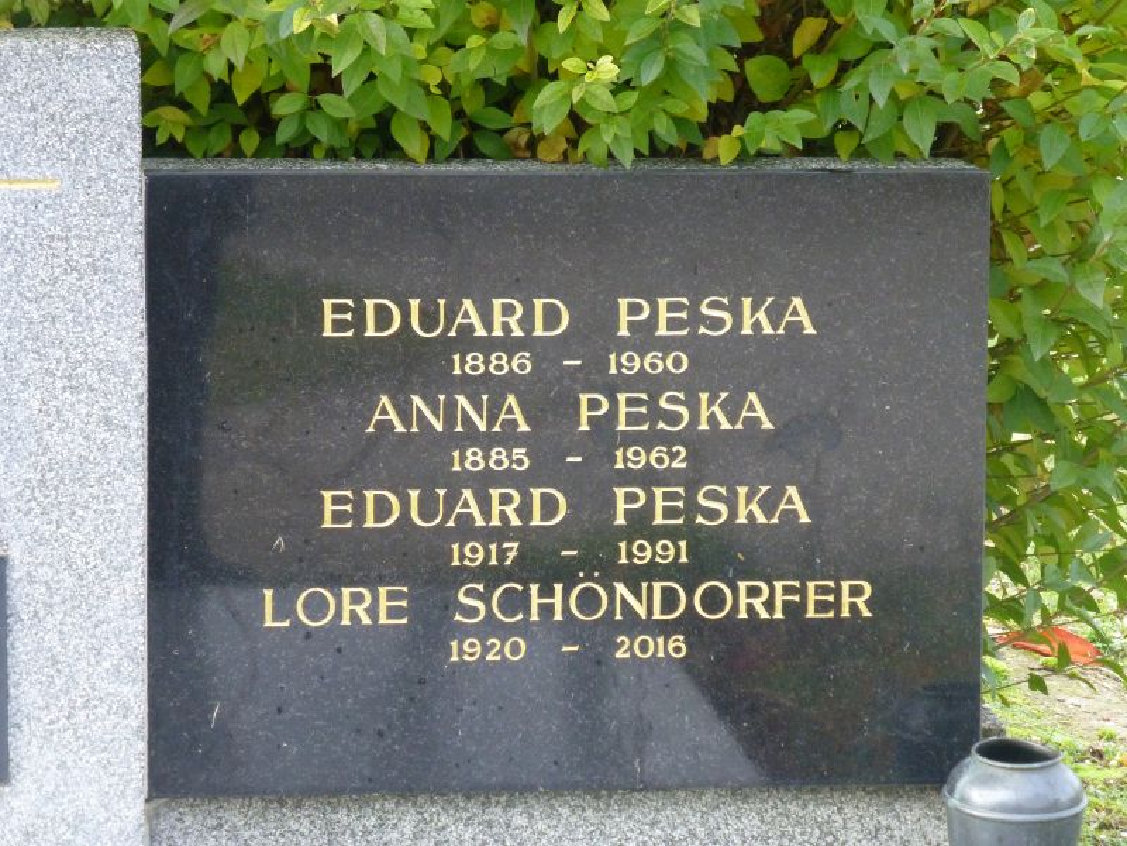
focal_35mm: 129
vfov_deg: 11.5
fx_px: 4200
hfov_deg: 15.3
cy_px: 423
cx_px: 564
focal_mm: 23.1
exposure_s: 1/160
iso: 640
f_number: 5.4
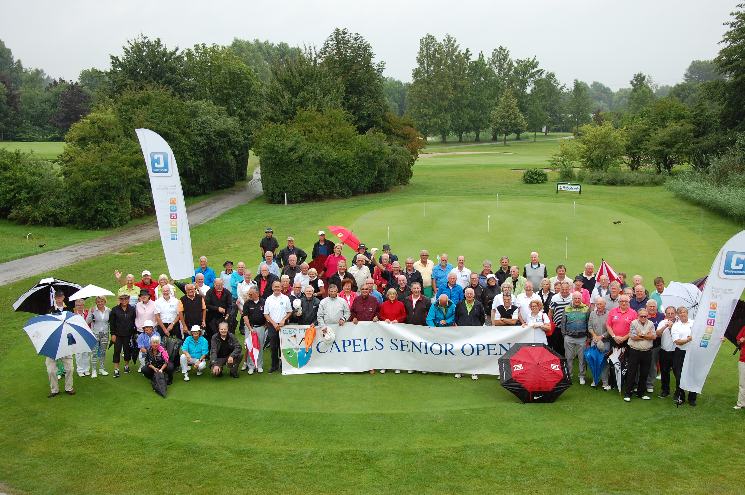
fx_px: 910
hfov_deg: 44.5
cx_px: 387
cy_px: 252
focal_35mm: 44
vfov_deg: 30.5
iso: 200
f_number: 7.1
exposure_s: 1/200
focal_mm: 28
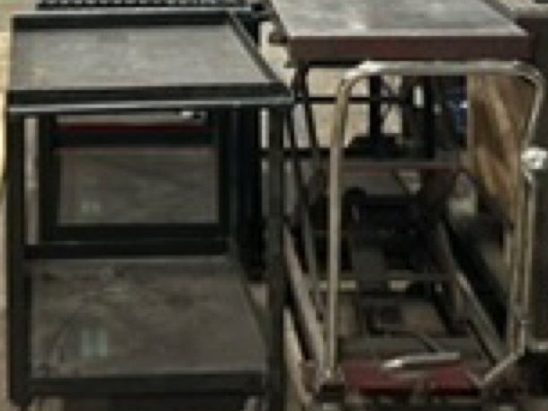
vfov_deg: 16.8
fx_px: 1298
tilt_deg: -4.7
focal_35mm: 82
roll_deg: +0.4
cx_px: 107
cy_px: -155
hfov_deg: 23.5
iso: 160
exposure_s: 1/60
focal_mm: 5.7
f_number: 1.5
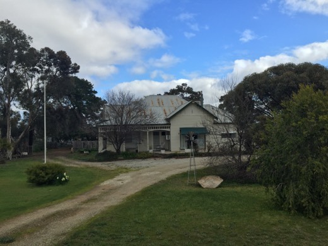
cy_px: 123
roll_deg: +1.1
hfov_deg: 61.7
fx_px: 275
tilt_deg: +2.8
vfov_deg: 48.2
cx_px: 164
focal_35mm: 29
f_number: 2.2
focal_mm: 4.15
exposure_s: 1/1582
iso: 32
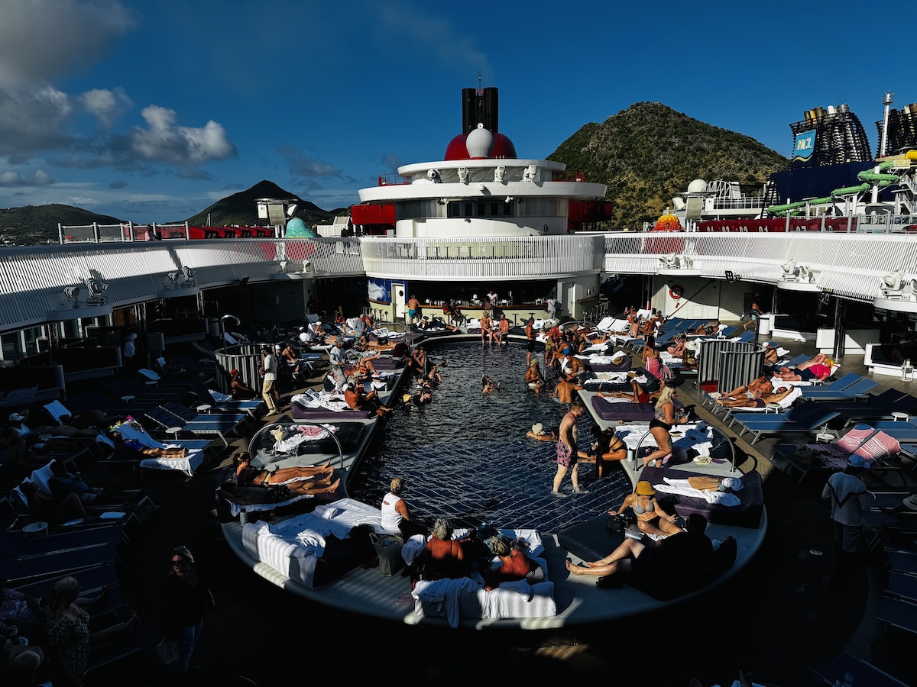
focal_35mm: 24
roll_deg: +1.1
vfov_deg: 56.8
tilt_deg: -11.2
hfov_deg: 71.6
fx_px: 636
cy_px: 344
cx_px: 458
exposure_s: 1/7937
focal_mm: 6.76
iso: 80
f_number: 1.78
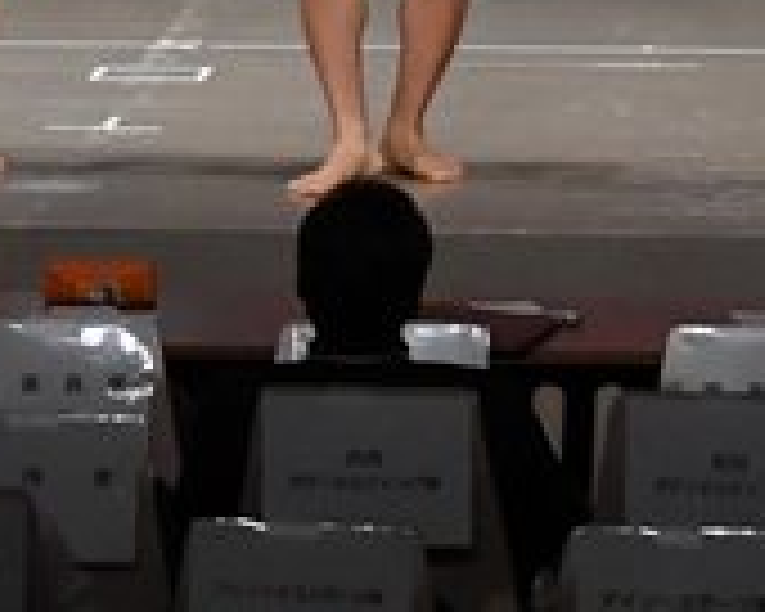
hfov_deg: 5.2
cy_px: -414
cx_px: 74
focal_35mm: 371
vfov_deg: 4.1
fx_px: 8400
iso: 5000
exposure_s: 1/400
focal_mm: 58
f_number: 5.6
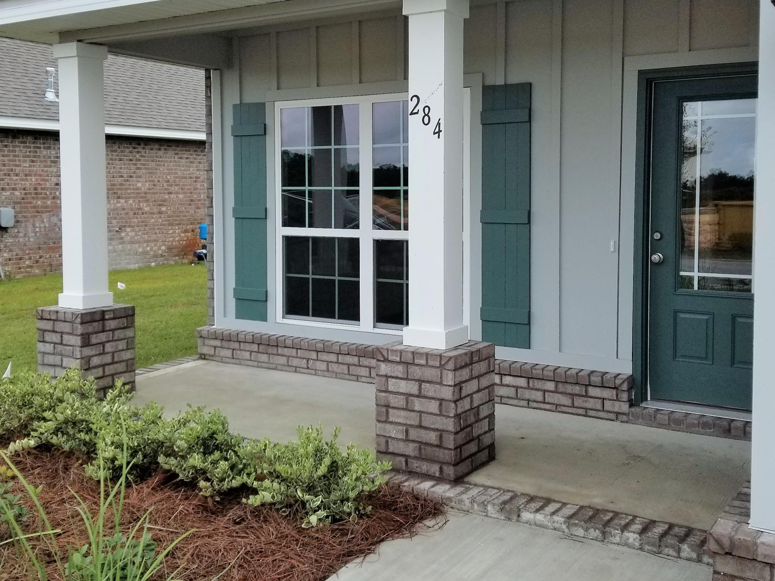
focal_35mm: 38
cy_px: 228
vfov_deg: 37.5
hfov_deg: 49.0
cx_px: 384
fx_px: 851
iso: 50
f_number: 1.7
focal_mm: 4.3
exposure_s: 1/1456
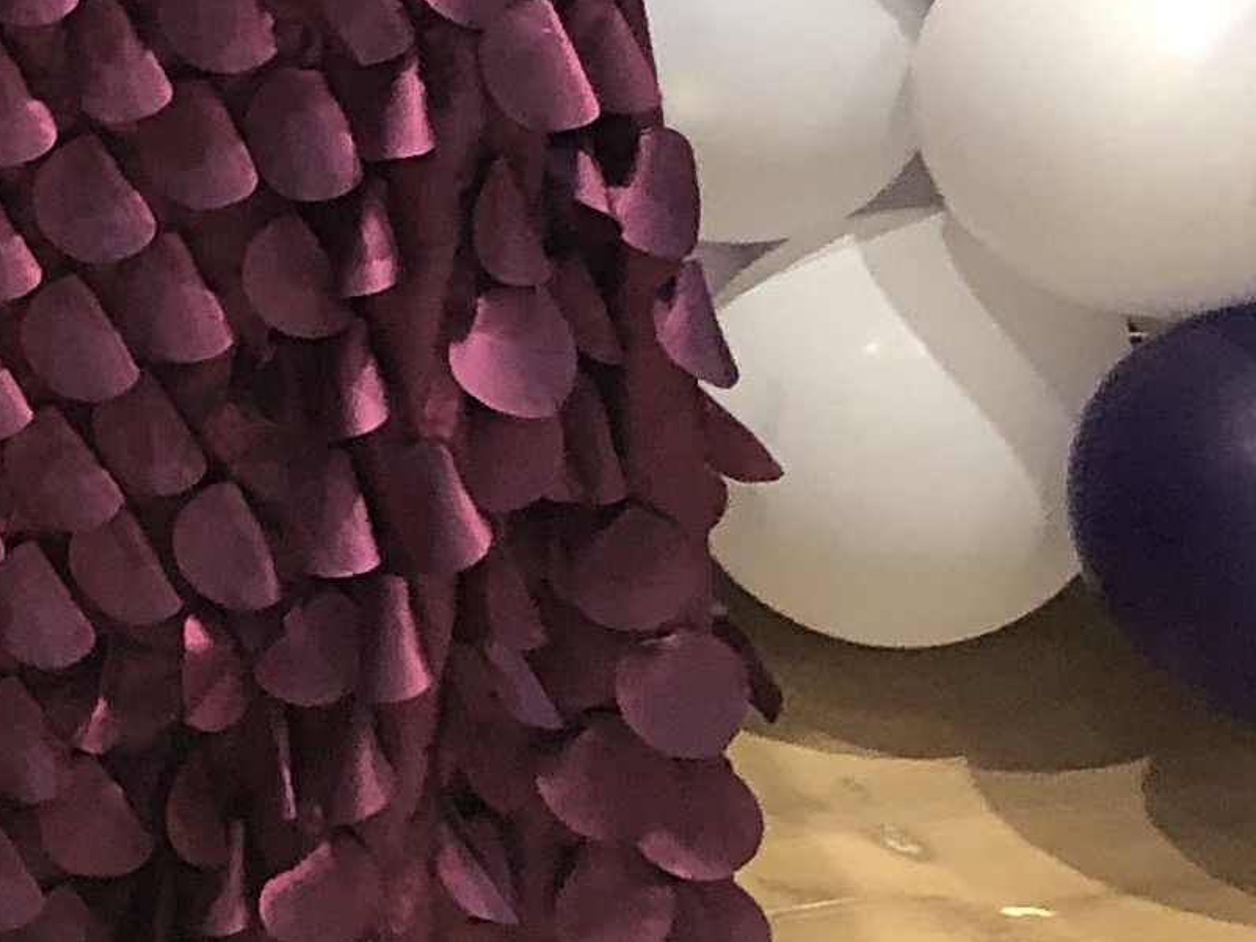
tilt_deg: -13.7
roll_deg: -0.1
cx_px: -1629
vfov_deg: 10.1
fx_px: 5117
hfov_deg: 11.8
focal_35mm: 141
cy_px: -544
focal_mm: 4
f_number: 1.8
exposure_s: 1/15
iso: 80
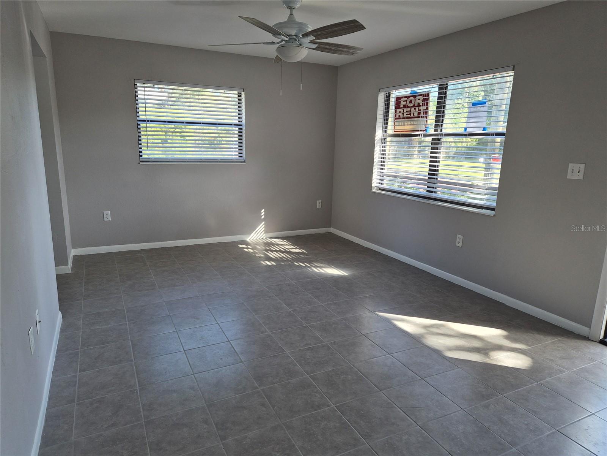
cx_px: 304
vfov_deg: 58.9
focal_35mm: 23
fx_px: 403
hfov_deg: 73.9
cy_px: 228
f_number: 1.8
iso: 50
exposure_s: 1/180
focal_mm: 5.4
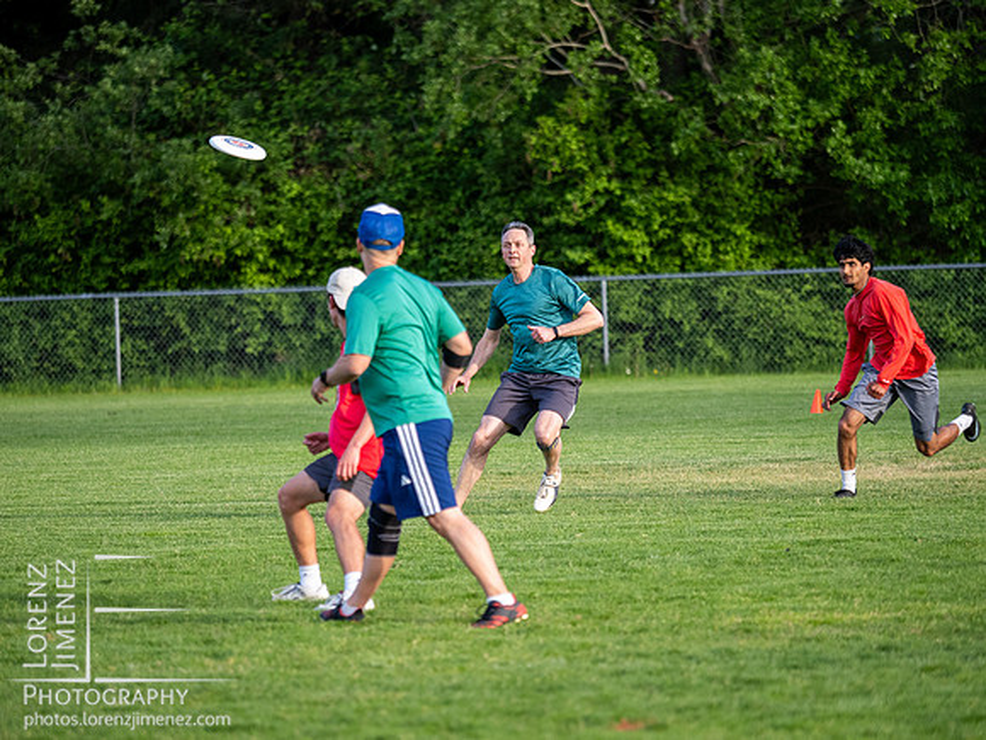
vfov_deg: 5.0
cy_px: 370
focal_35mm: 300
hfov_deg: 6.6
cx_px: 493
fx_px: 8545
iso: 500
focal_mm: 150
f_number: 2.8
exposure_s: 1/1000
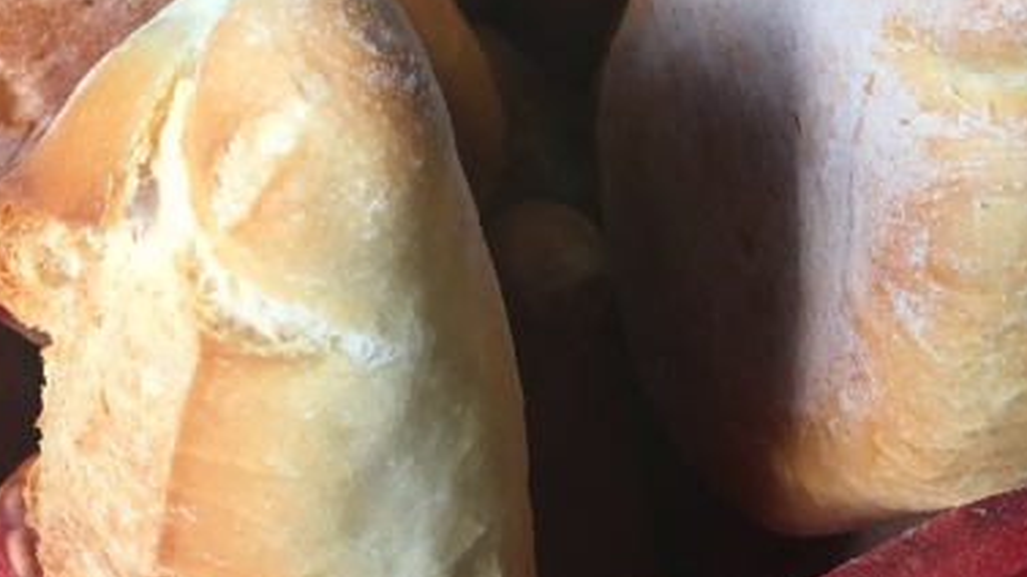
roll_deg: -0.3
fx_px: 1824
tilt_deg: -29.3
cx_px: 697
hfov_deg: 31.2
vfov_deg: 17.4
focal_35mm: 67
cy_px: -68
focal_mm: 4.15
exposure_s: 1/33
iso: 50
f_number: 2.2
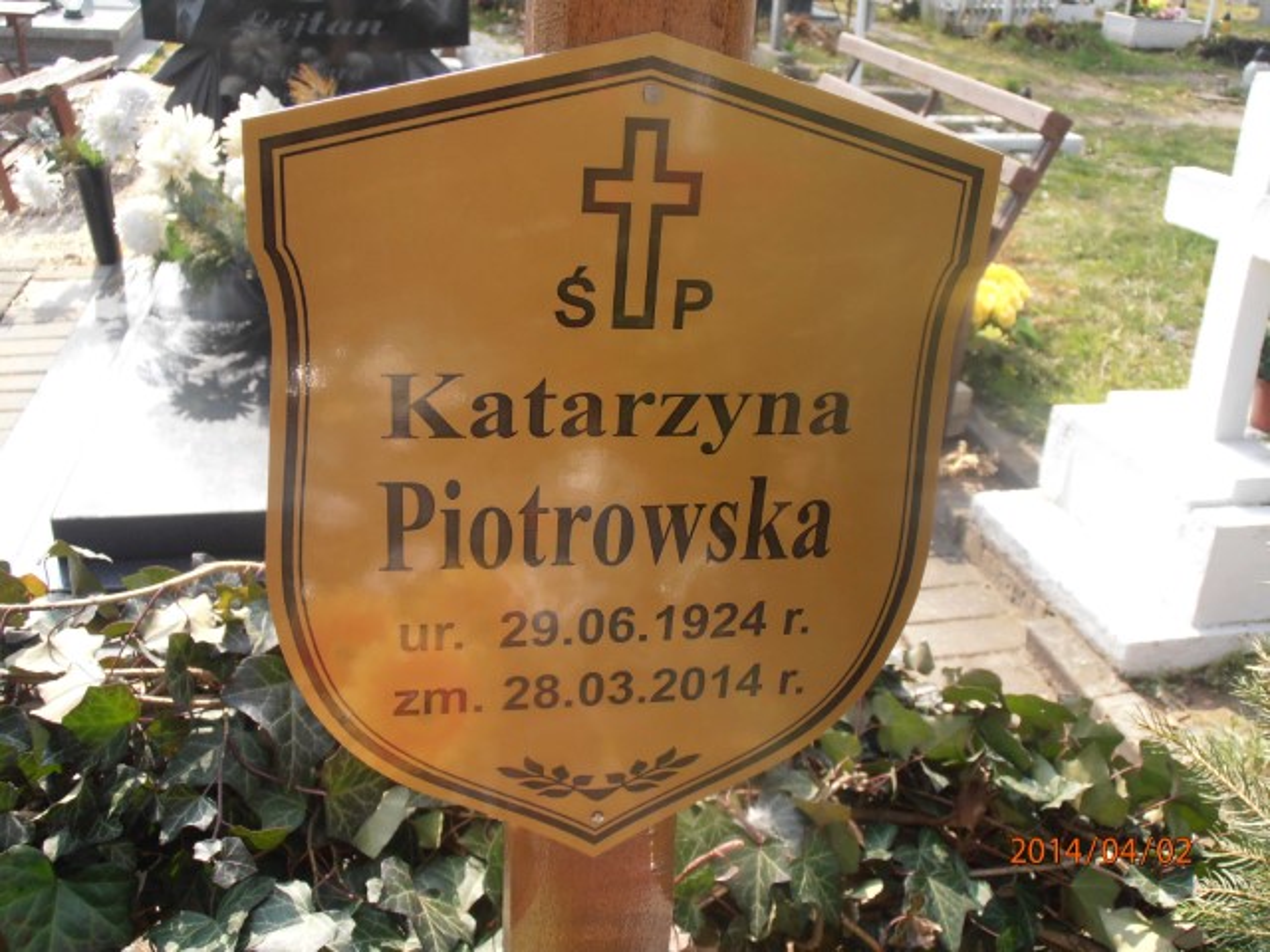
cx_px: 635
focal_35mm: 37
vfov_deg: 38.7
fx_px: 1357
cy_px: 476
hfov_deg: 50.1
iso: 80
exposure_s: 1/250
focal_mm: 6.61
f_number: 3.9
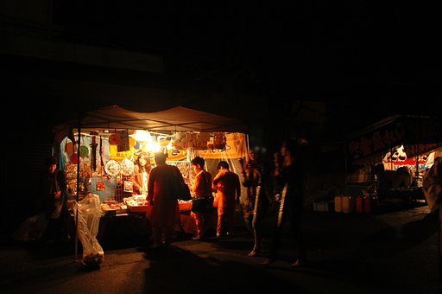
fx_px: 368
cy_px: 147
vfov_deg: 43.5
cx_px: 221
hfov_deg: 62.0
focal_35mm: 30
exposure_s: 1/15
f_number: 3.8
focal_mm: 20
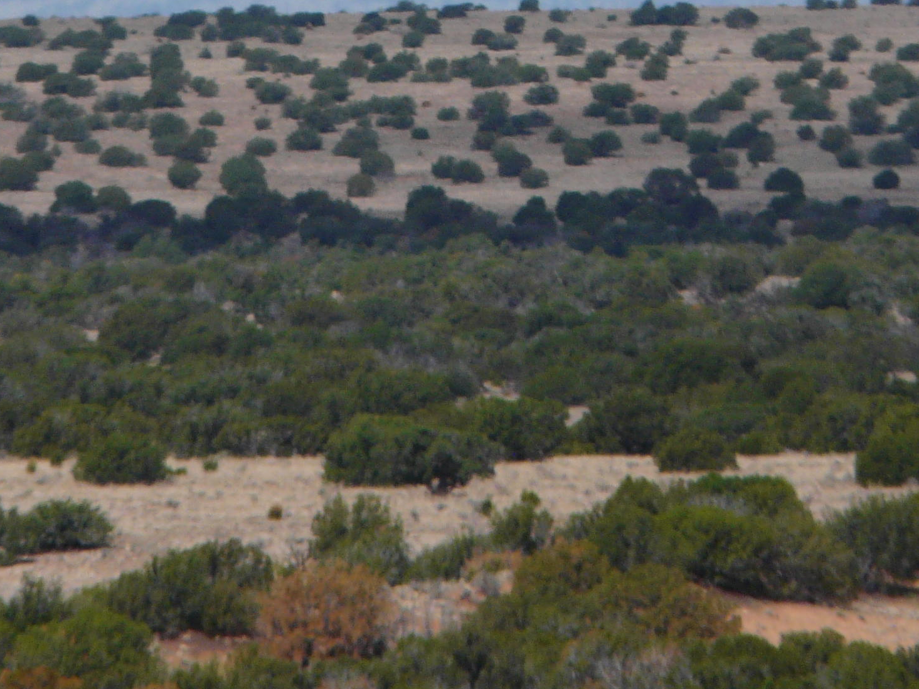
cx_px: 332
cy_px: 165
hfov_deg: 1.9
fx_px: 27400
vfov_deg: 1.4
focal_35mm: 1032
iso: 100
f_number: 6.3
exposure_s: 1/500
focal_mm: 82.8
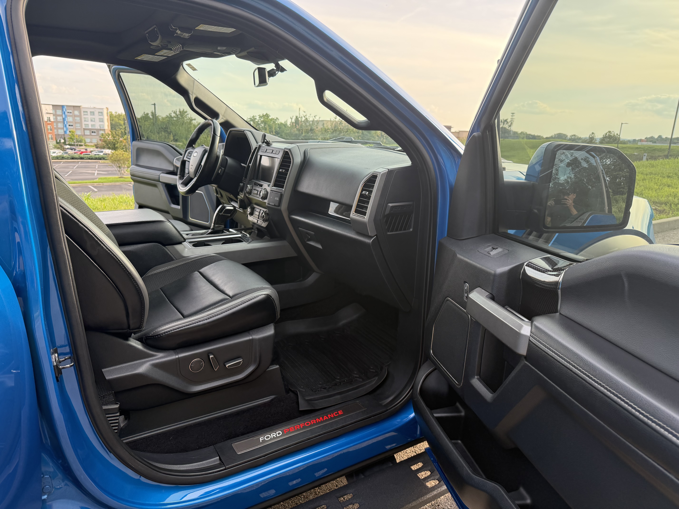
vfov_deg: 56.8
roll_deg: -2.2
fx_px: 471
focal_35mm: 24
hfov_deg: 71.6
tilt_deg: -14.1
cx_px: 340
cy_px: 254
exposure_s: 1/333
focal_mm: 6.76
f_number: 1.78
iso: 100
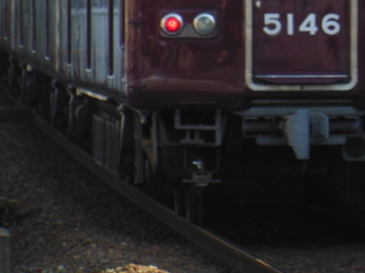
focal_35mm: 747
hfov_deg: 2.7
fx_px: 7874
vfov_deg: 2.0
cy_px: -64
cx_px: 424
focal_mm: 52.5
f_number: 5.8
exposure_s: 1/250
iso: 200
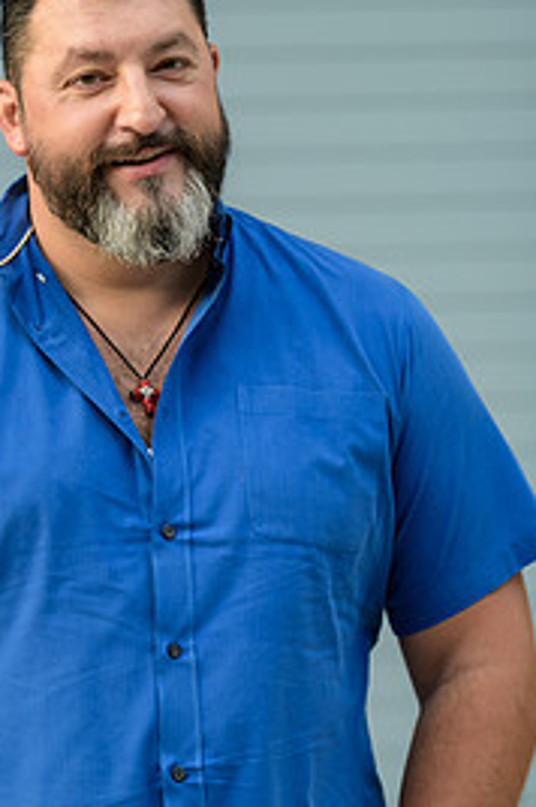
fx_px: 5082
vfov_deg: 9.1
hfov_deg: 6.0
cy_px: 425
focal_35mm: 227
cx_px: 117
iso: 200
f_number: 2
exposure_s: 1/250
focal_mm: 135
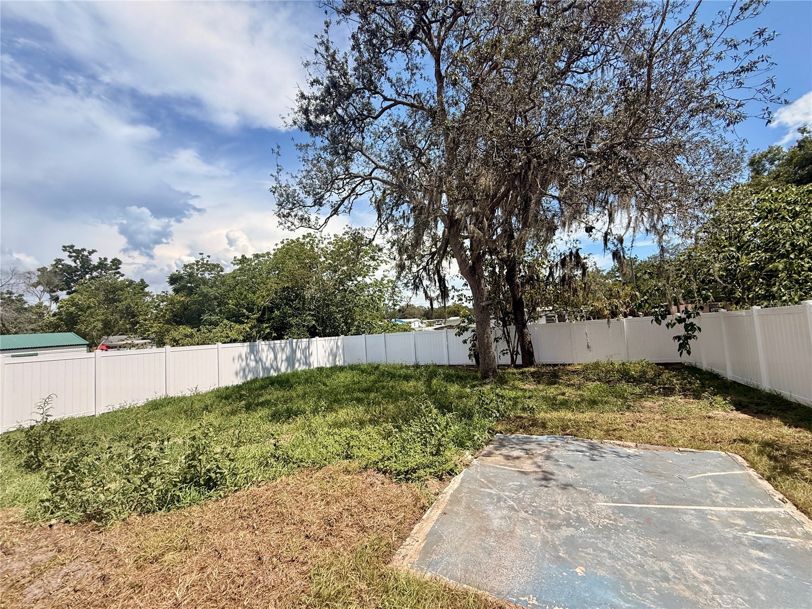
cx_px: 406
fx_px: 328
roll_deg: +0.4
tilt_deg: +7.8
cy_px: 304
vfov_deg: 85.7
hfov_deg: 102.1
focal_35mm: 14
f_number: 2.2
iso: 50
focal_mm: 2.22
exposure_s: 1/2410
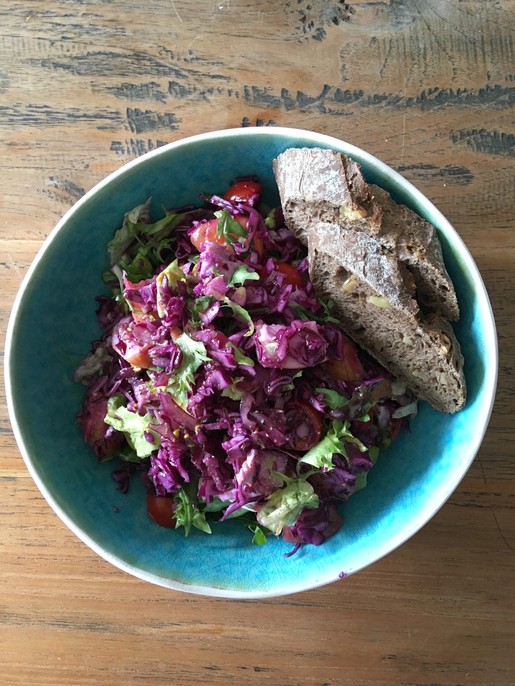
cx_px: 258
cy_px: 343
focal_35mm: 29
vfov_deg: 61.7
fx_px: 575
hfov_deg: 48.2
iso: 160
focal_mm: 4.15
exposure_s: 1/33
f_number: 2.2
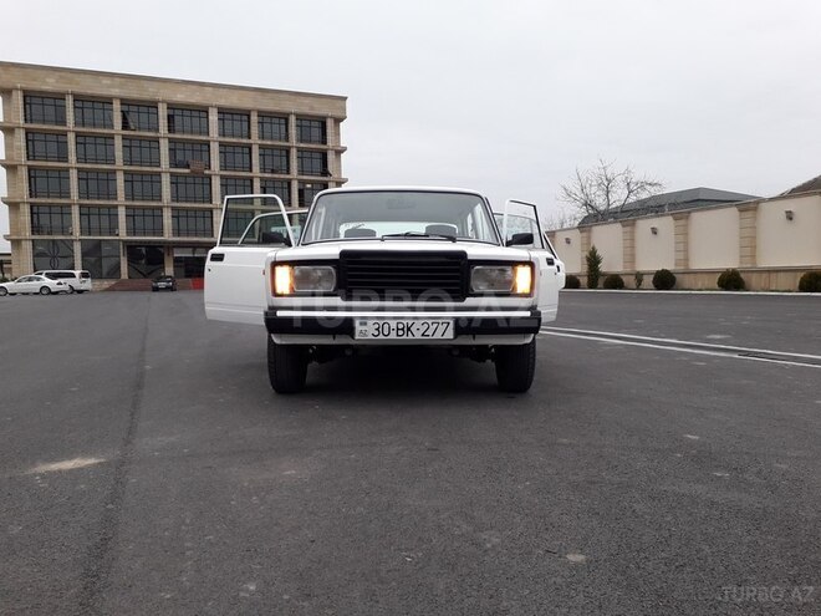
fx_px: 640
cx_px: 410
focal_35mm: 27
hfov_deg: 65.3
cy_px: 308
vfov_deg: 51.4
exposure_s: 1/100
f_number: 1.9
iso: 64
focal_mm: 3.6
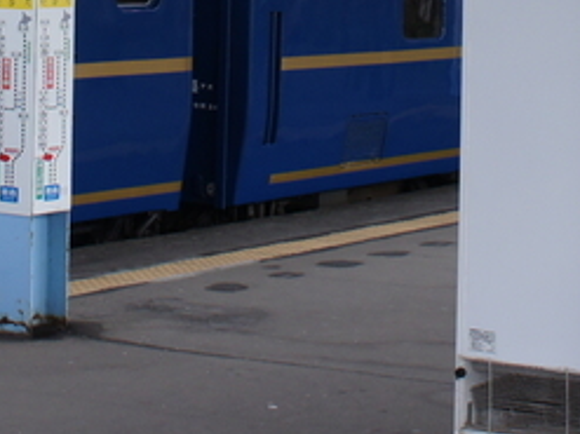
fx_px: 2110
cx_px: 291
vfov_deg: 11.2
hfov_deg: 15.7
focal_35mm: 126
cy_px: -265
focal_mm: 18
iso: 200
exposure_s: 1/60
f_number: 5.6
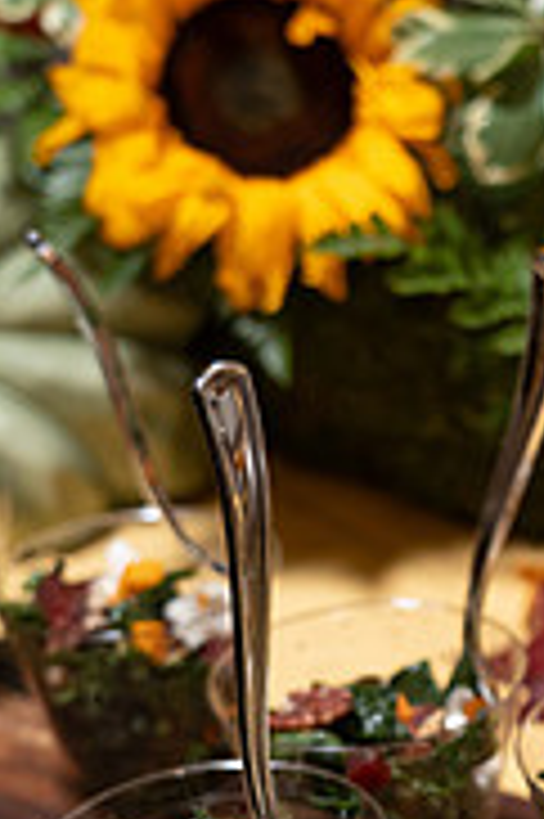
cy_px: 598
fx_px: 2589
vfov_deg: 17.9
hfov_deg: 11.8
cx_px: 598
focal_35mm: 114
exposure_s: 1/125
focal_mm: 46
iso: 1250
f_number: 4
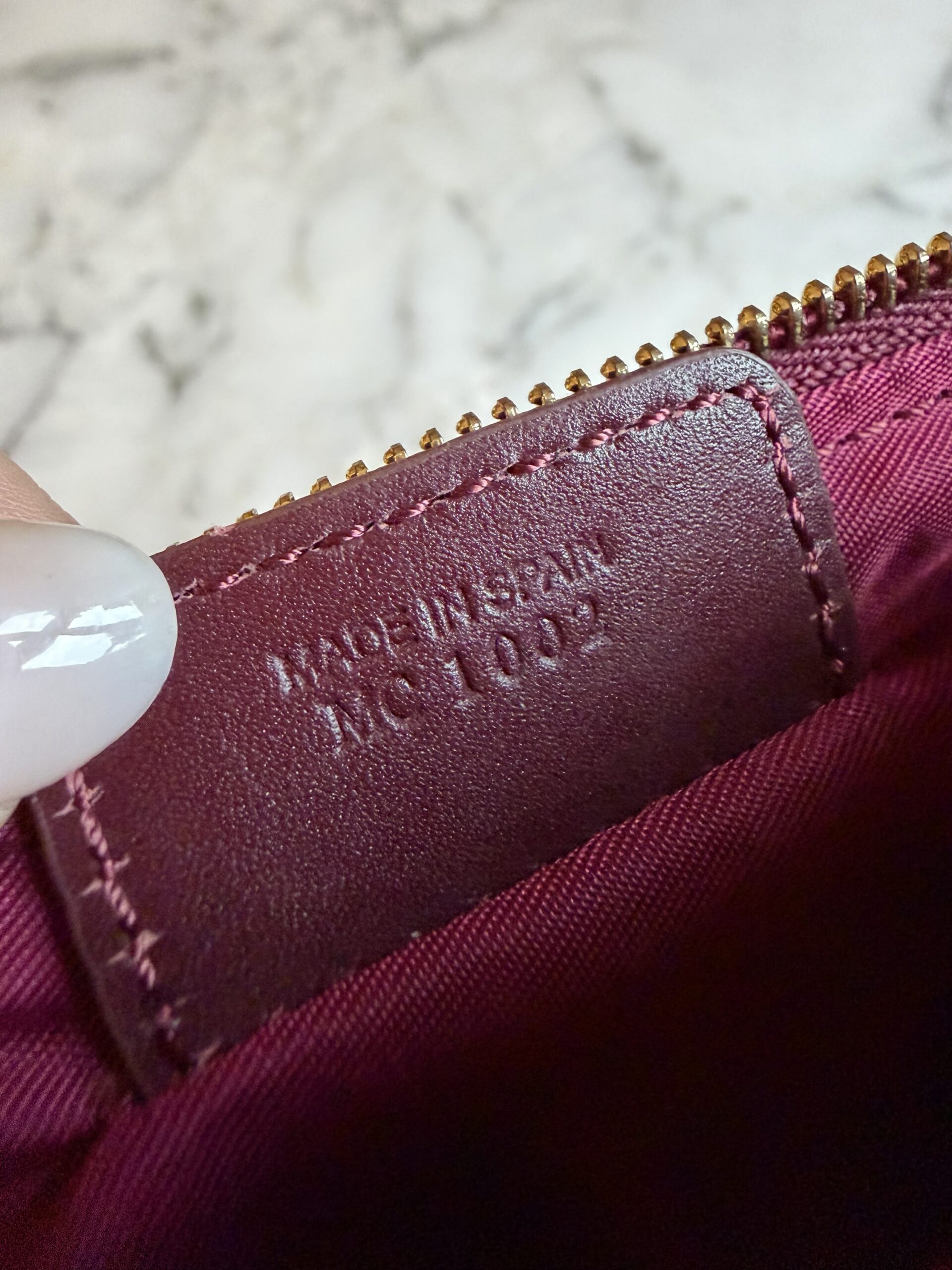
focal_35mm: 24
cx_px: 476
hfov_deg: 56.8
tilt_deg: -63.1
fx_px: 880
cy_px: 635
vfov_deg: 71.6
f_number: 2.2
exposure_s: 1/50
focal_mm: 2.22
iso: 640
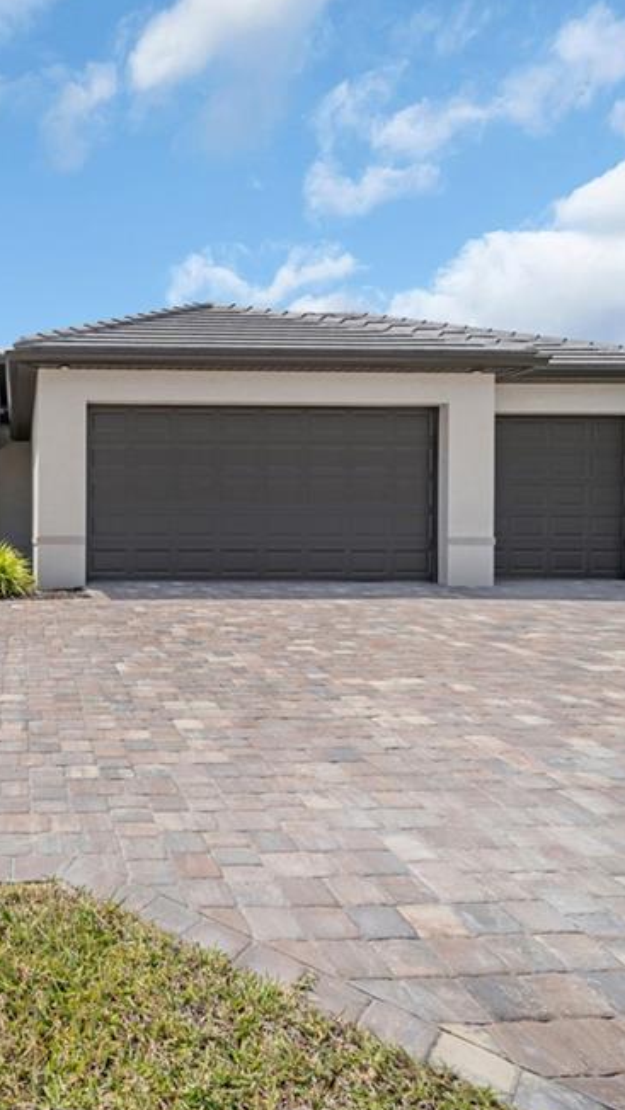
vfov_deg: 78.7
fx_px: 677
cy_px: 539
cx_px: 43
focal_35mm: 23
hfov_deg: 44.3
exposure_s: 1/1600
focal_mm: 14
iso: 250
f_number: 8
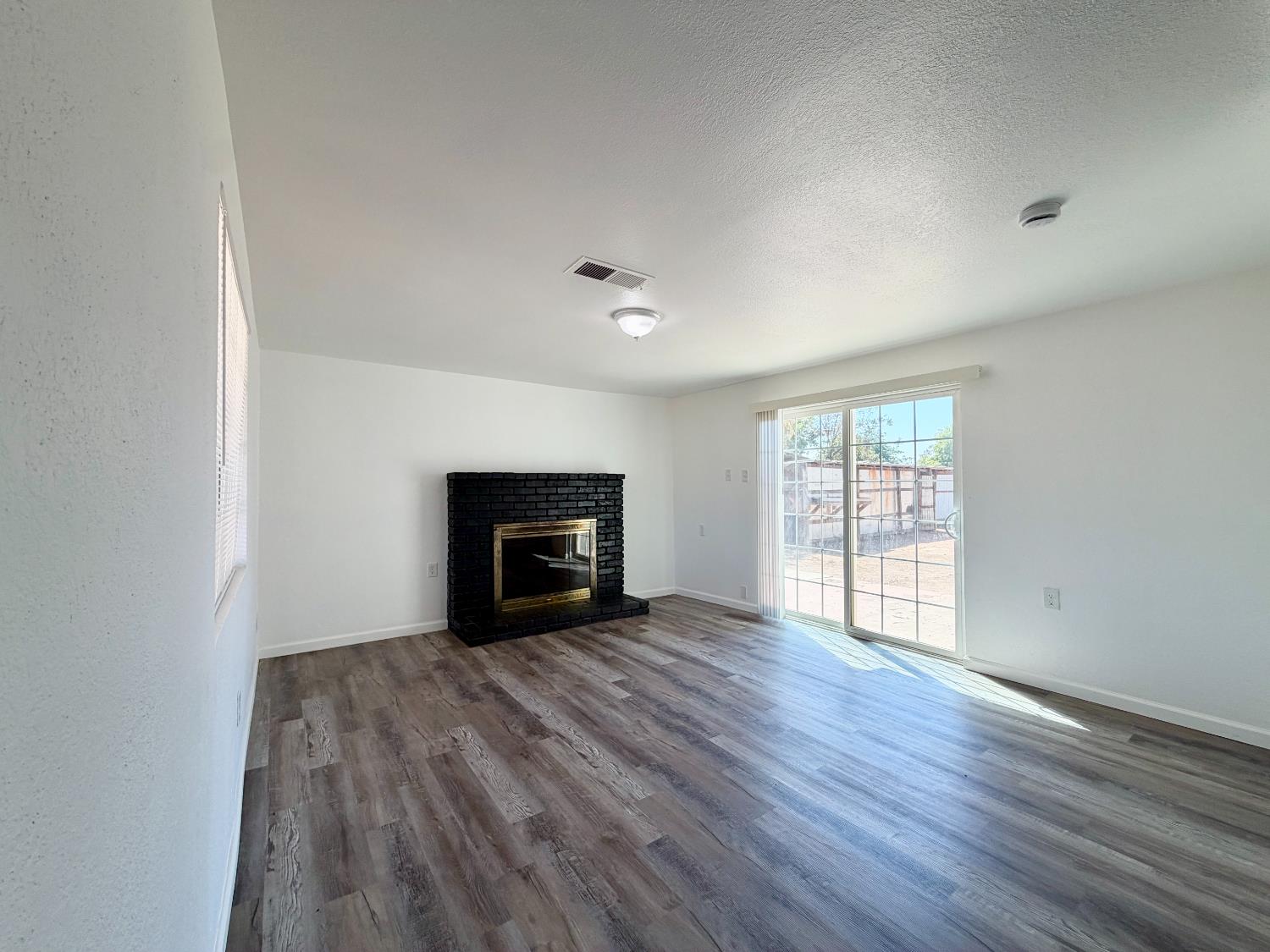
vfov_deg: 85.7
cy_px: 476
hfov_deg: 102.1
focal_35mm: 14
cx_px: 635
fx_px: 514
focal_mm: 2.22
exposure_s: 1/210
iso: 50
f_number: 2.2
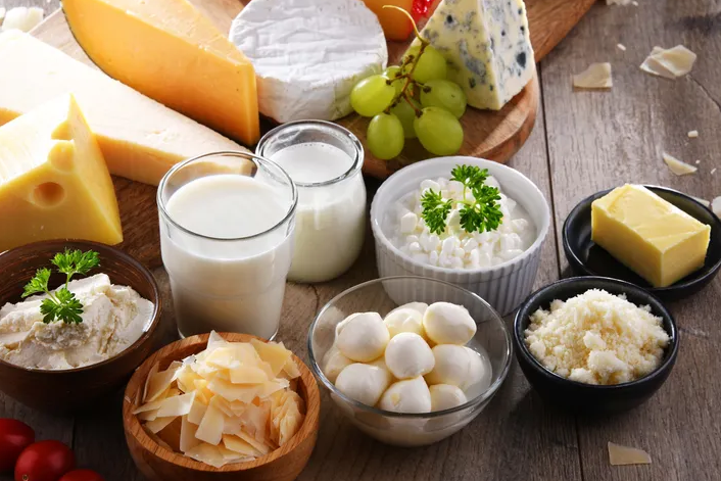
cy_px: 242
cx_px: 337
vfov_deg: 7.9
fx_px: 3485
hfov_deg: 11.8
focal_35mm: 174
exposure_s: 1/125
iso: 100
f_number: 14
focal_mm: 160
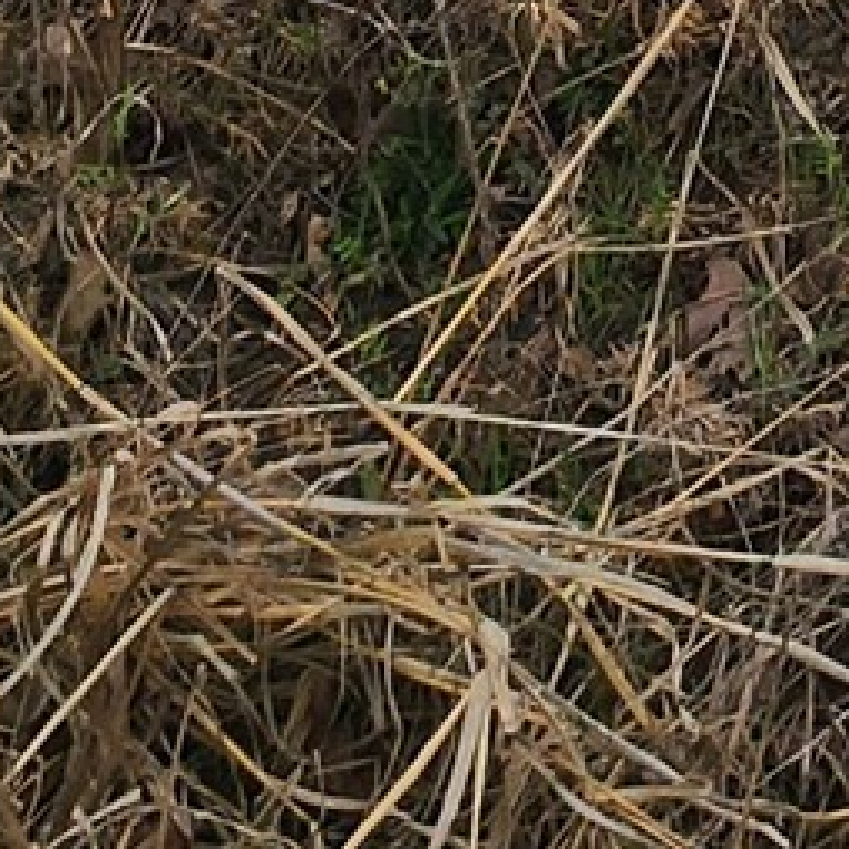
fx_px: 2414
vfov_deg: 12.8
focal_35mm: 87
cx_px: 1725
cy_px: -1417
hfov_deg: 15.6
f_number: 2.2
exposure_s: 1/1794
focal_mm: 2.2
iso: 50
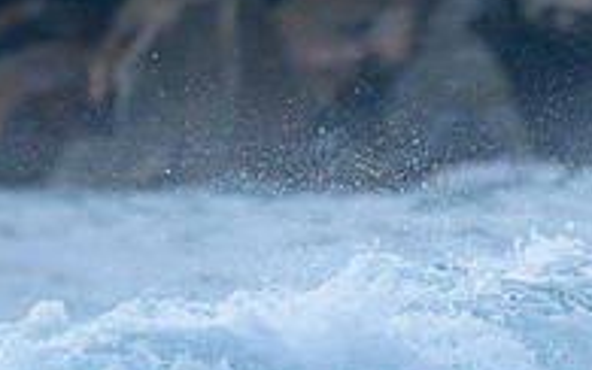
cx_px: 662
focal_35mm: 3005
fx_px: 48496
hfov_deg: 0.7
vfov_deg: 0.4
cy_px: 556
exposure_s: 1/2000
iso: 720
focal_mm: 800
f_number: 6.3
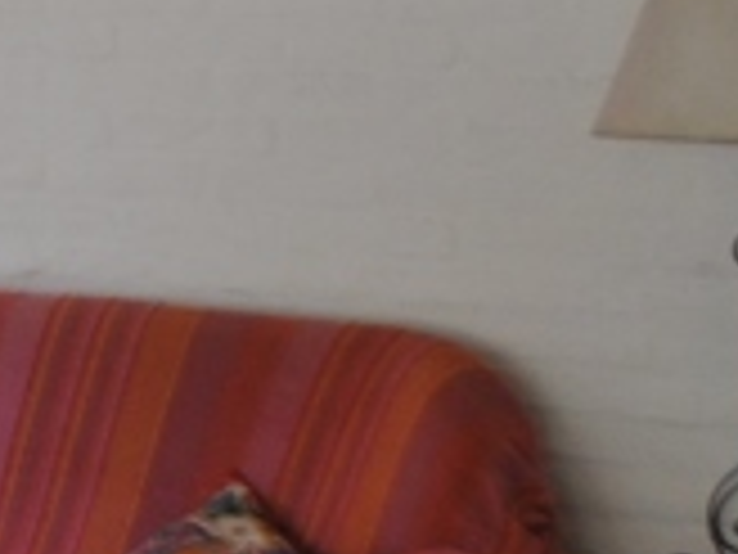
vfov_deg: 9.2
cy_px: 358
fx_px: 3454
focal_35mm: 162
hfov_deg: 10.4
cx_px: -1076
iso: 200
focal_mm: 18
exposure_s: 1/50
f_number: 3.5
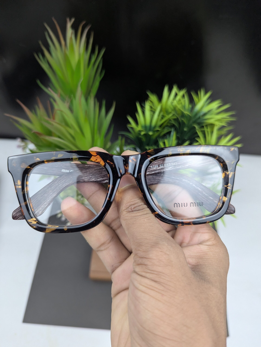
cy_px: 174
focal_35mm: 24
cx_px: 130
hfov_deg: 56.9
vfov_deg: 71.5
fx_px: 241
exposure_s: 1/158
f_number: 1.85
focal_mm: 6.81
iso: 176
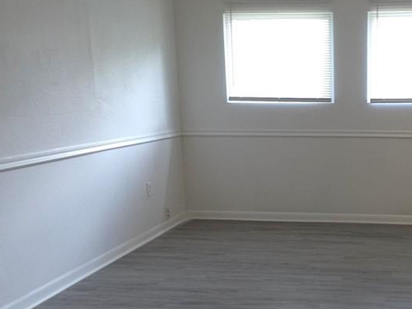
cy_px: 180
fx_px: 476
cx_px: 352
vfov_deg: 35.9
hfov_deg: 43.7
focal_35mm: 40
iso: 125
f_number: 1.9
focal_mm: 2.2
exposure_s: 1/30
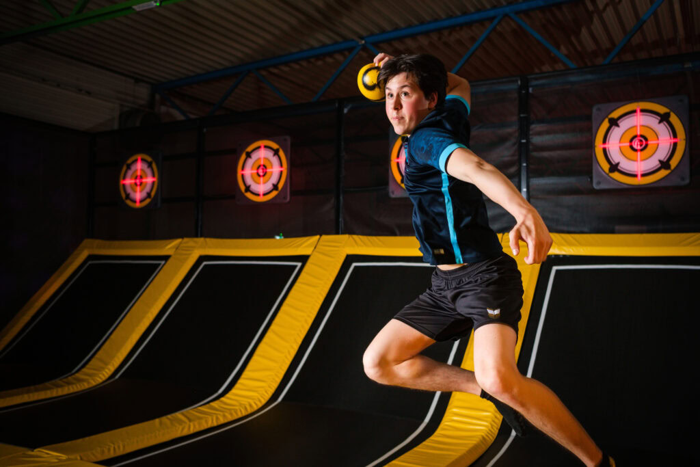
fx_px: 681
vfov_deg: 37.9
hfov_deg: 54.4
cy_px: 234
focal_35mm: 35
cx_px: 350
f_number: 2.8
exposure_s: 1/125
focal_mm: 23
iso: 800
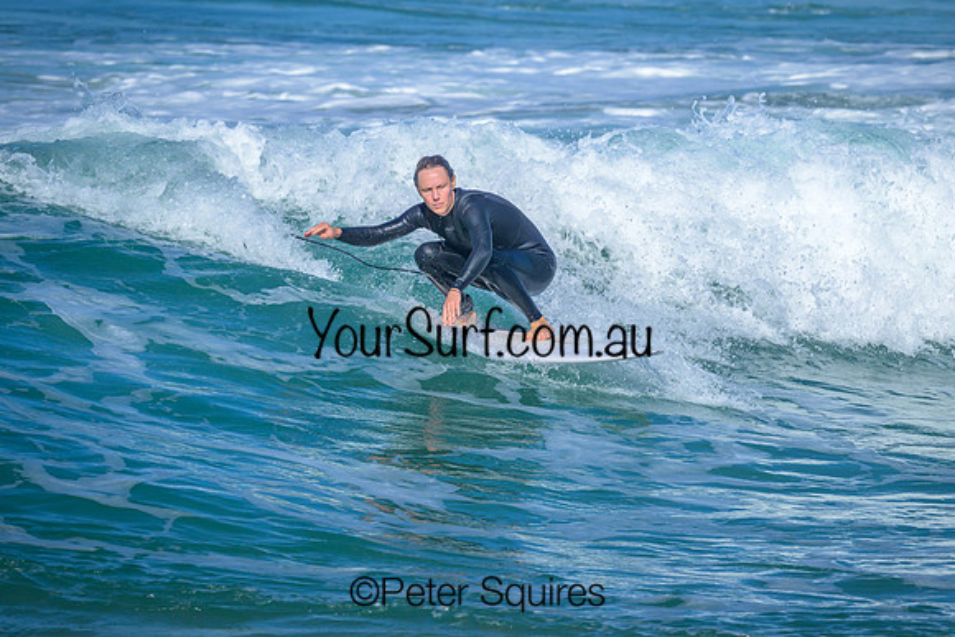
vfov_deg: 1.5
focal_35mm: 929
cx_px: 482
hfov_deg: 2.2
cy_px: 330
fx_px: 24659
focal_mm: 800
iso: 500
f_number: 10
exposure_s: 1/2000
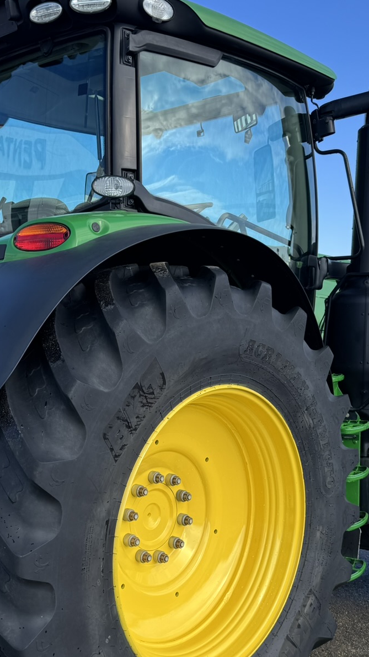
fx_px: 783
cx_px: 143
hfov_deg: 26.4
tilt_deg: -5.2
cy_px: 389
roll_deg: +0.1
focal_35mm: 45
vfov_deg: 45.3
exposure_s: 1/2174
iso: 80
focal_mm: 6.76
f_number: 1.78
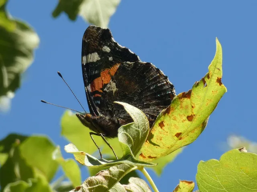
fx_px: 1188
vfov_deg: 9.3
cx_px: 128
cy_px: 96
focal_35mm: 160
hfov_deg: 12.3
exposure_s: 1/125
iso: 80
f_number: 5.4
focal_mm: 28.8
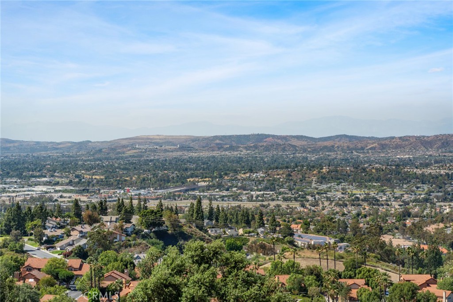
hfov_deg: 28.8
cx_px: 226
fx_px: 881
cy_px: 151
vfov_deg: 19.5
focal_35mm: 70
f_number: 8
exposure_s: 1/400
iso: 100
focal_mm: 70
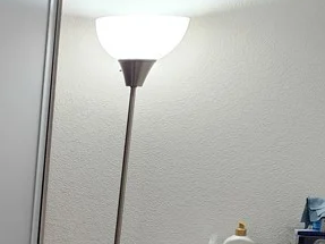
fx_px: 770
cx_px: -181
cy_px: 262
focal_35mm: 82
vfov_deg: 17.4
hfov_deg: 20.1
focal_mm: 6.4
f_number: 1.8
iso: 320
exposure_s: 1/120
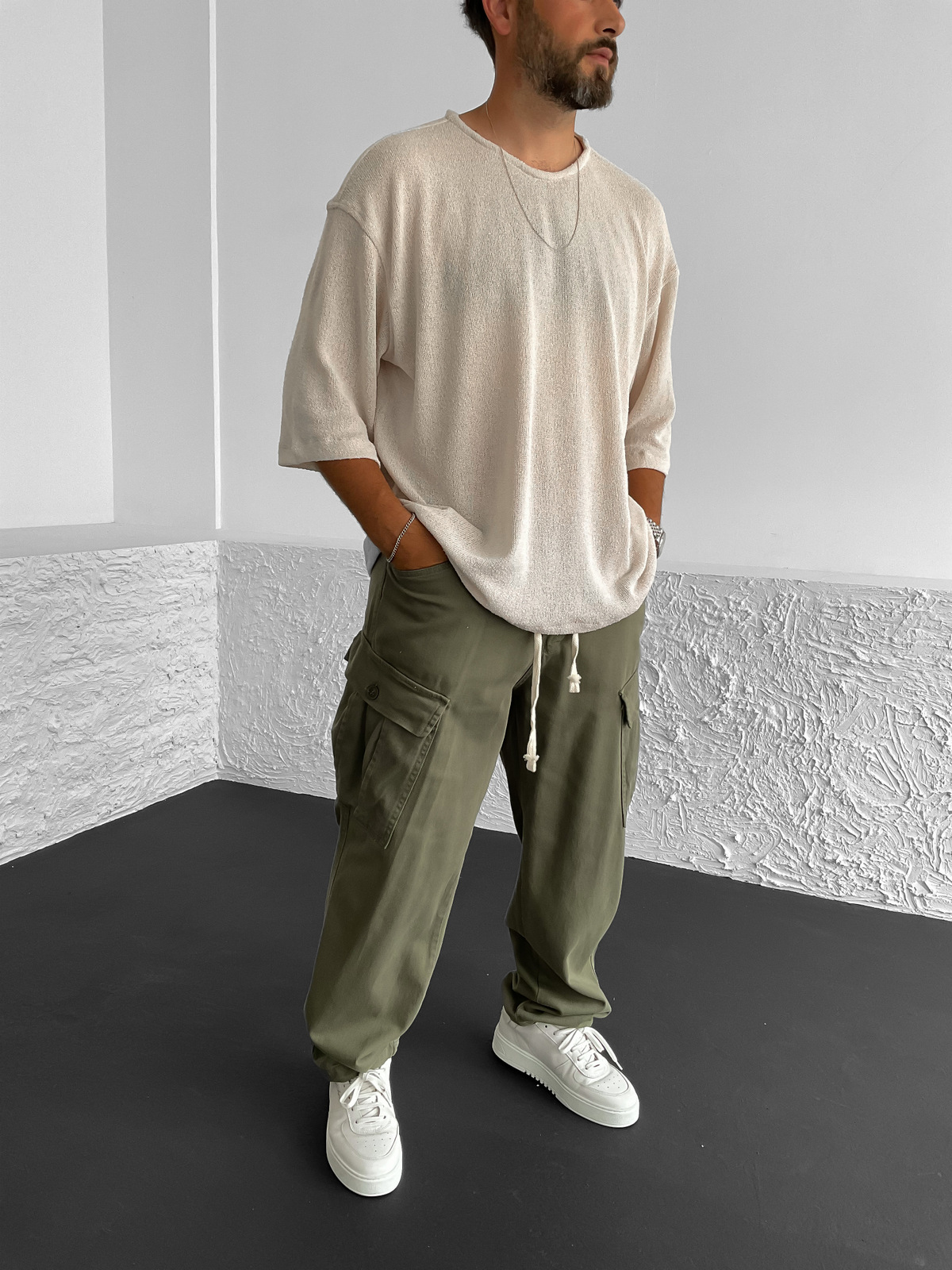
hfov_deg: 48.2
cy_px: 635
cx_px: 476
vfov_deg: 61.7
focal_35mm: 29
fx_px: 1063
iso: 64
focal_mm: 3
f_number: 1.8
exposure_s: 1/120
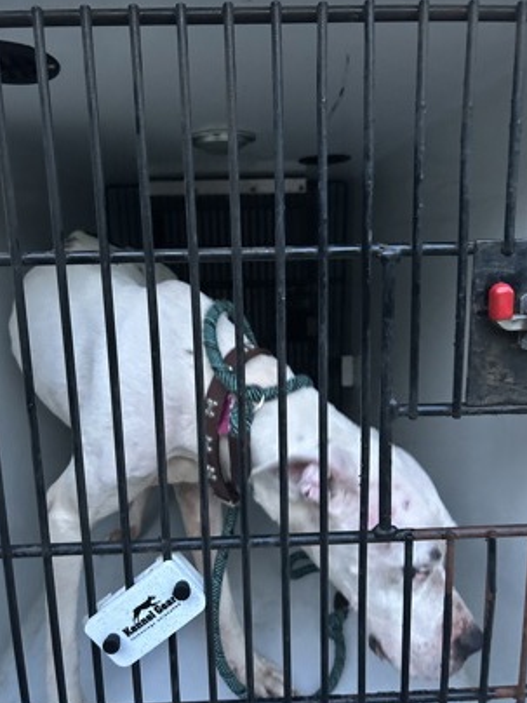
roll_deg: +1.4
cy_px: 353
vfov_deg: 65.3
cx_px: 260
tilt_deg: -11.7
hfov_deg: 51.4
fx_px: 548
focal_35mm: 27
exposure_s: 1/37
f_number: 1.5
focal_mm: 5.7
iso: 640
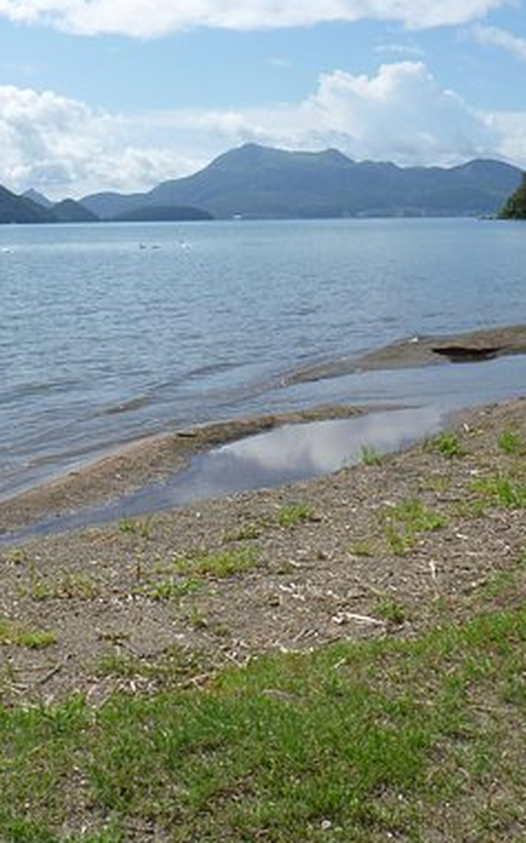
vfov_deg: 40.3
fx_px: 1149
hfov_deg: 25.6
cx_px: 155
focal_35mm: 50
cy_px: 419
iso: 80
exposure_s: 1/400
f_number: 5.6
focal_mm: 6.3
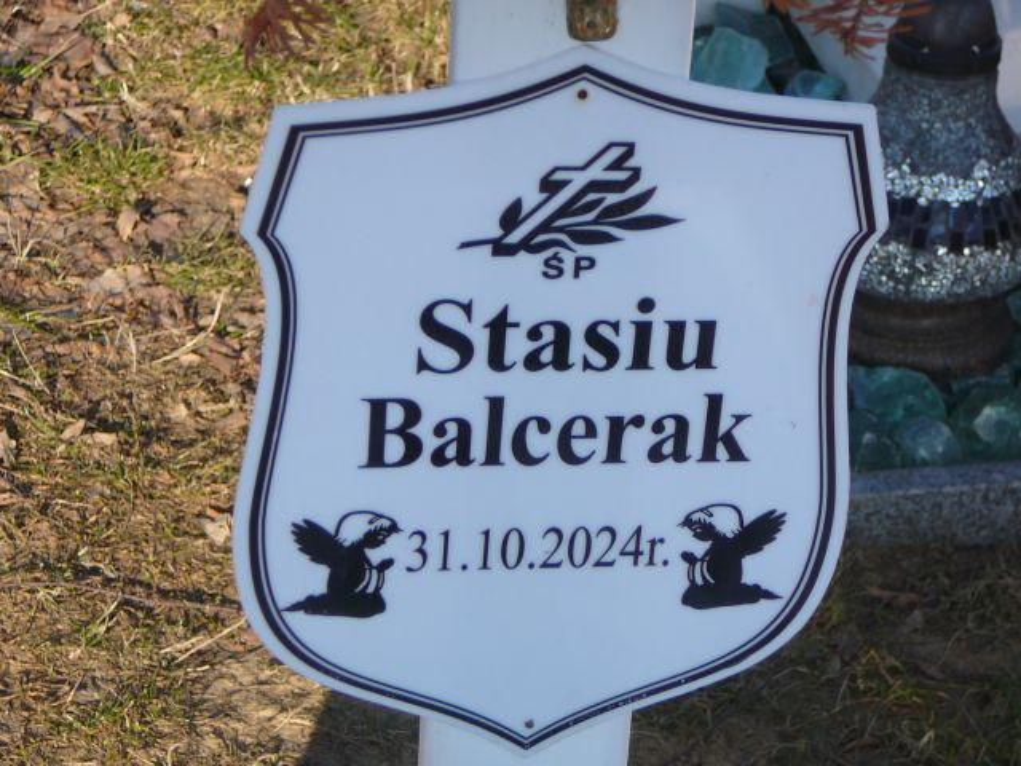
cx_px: 510
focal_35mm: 95
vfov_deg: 15.6
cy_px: 383
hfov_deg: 20.7
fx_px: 2802
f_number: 3.9
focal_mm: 14.1
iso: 80
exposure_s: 1/320
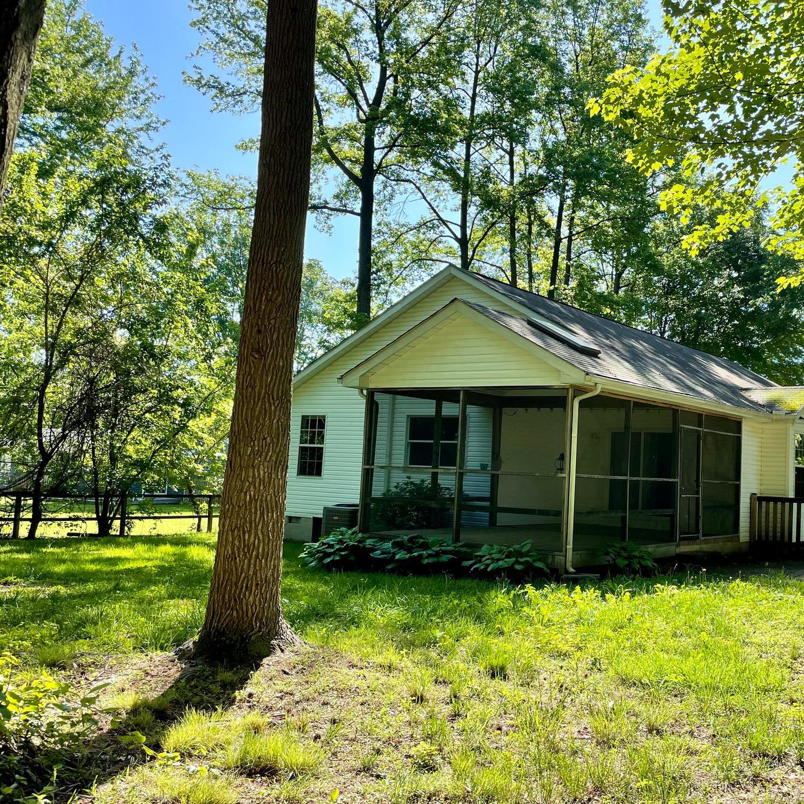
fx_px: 893
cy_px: 416
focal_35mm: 34
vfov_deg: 48.4
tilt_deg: +6.2
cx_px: 568
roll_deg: -2.1
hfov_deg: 47.2
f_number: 1.6
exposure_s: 1/1182
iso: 32
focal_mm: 4.2
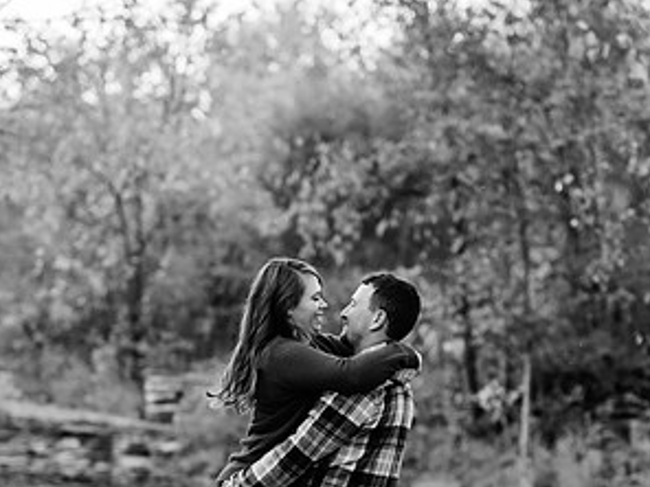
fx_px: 2328
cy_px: 454
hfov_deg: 15.9
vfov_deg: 11.9
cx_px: 324
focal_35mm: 124
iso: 500
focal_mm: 85
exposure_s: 1/200
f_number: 2.5
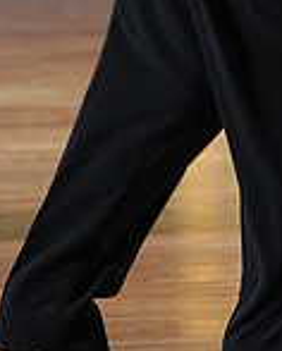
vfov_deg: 3.8
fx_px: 5320
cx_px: 360
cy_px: -153
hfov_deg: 3.0
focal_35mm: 511
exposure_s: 1/400
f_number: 5
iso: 8000
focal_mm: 138
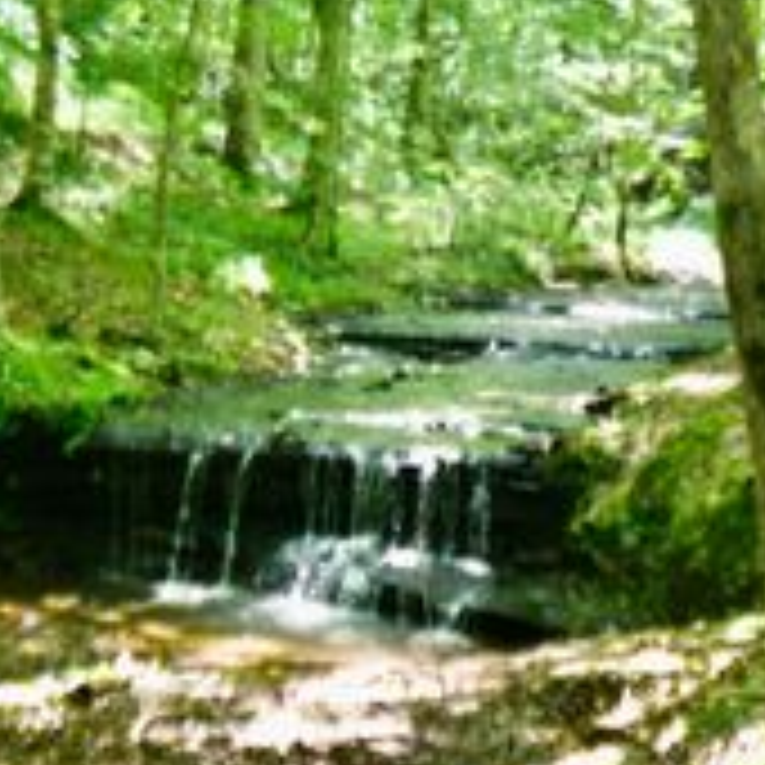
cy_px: 169
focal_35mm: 86
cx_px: 776
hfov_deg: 19.6
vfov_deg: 20.0
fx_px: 2150
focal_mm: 20
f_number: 4.2
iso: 800
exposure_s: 1/160
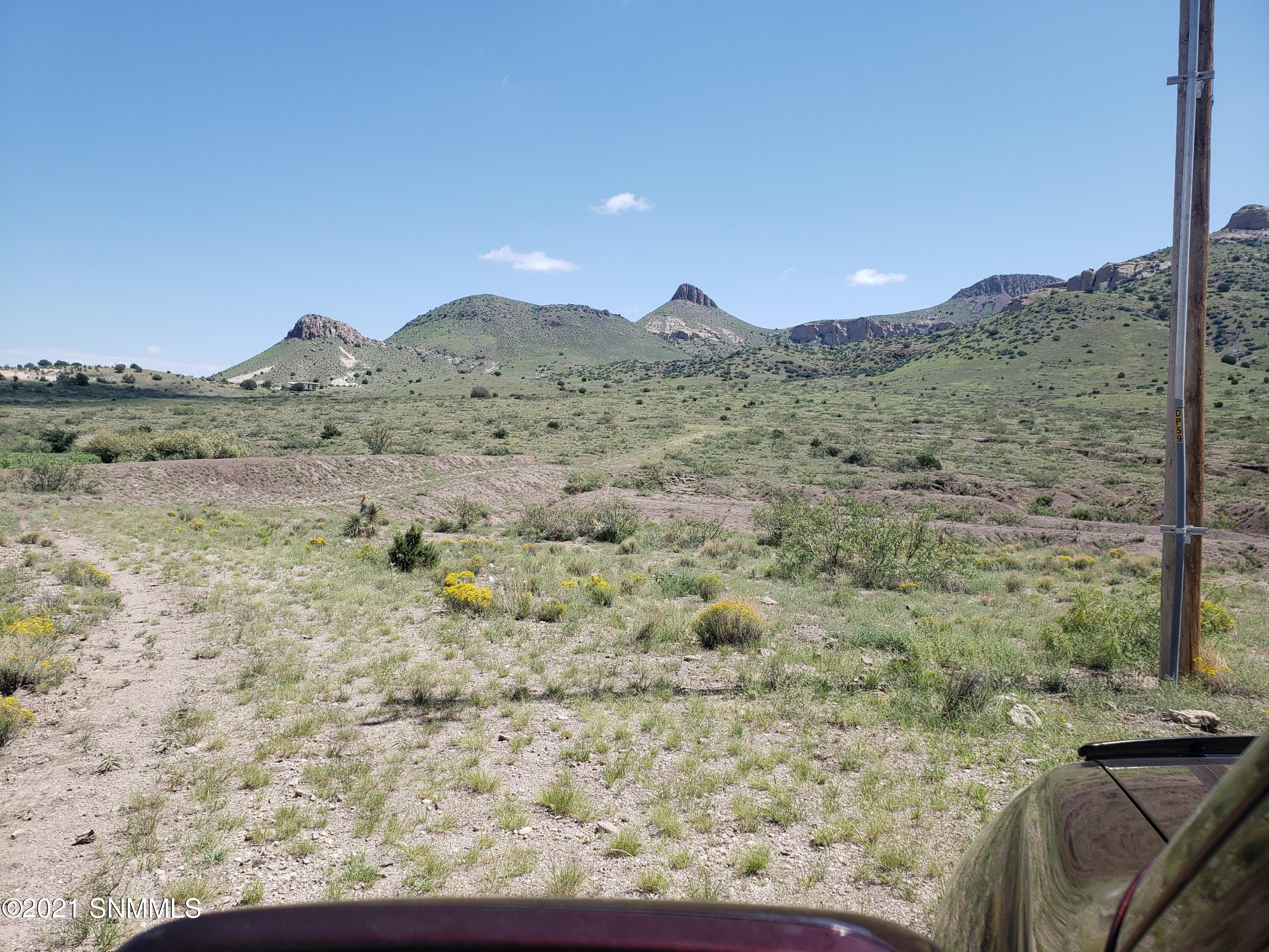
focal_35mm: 26
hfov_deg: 67.3
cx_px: 634
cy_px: 476
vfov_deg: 53.1
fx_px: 953
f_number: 2.4
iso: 50
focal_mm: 4.3
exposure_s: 1/1139
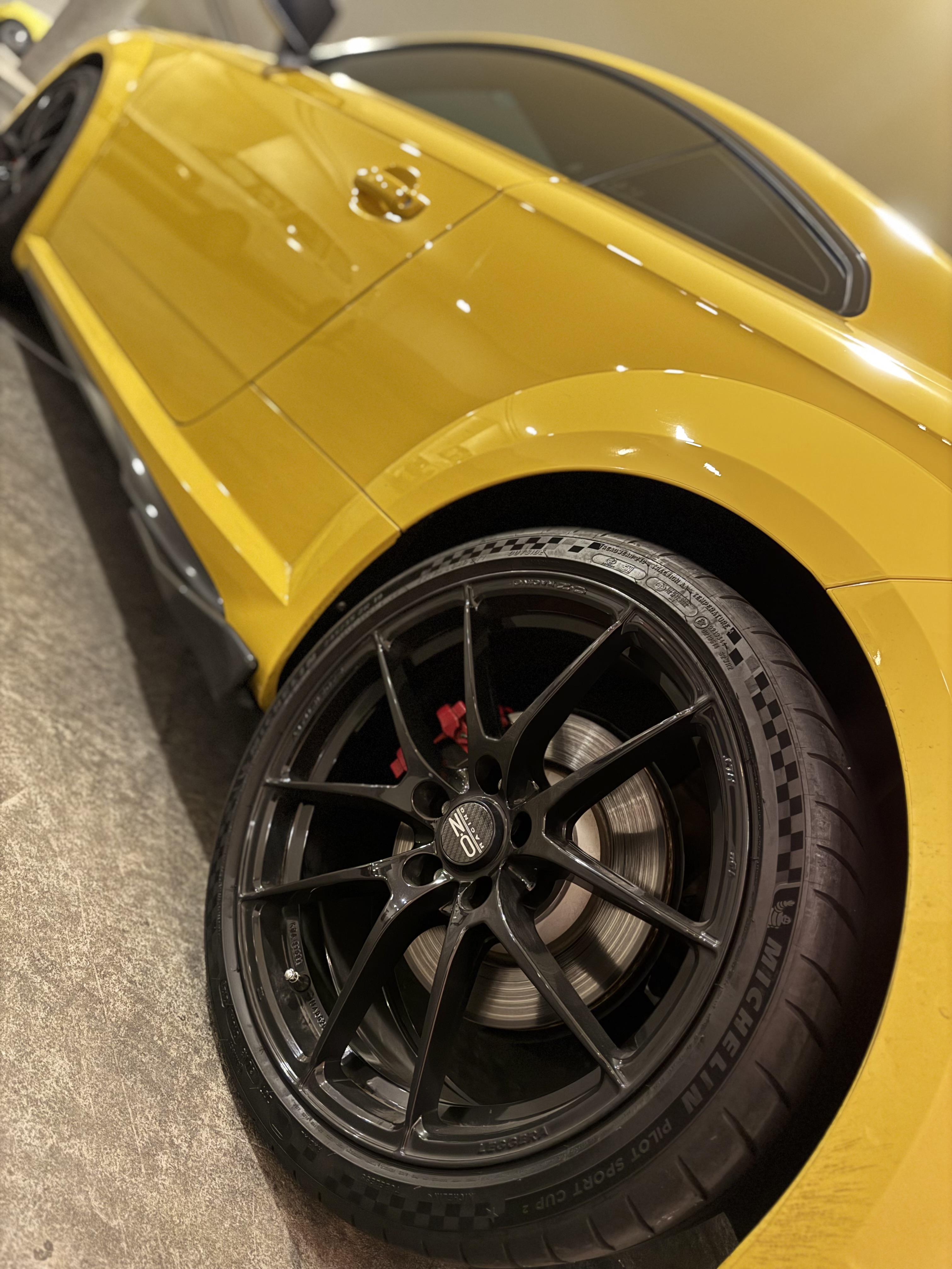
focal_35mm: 24
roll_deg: -43.4
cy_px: 634
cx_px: 476
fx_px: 880
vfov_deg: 71.6
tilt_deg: -7.1
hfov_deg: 56.8
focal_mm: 6.76
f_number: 1.78
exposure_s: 1/30
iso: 1600
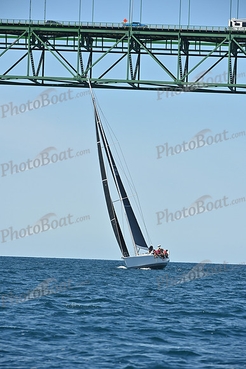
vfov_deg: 10.3
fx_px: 2049
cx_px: 123
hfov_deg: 6.9
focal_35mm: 200
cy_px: 184
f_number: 10
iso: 320
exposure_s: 1/1000
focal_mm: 200
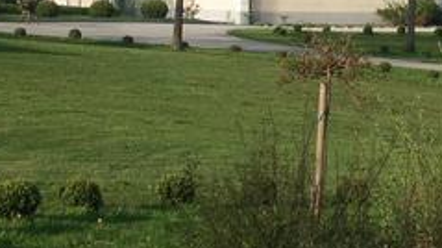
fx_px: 1487
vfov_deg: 9.4
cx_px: 487
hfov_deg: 16.4
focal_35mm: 127
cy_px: -40
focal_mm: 10.73
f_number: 6.7
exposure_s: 1/250
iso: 100
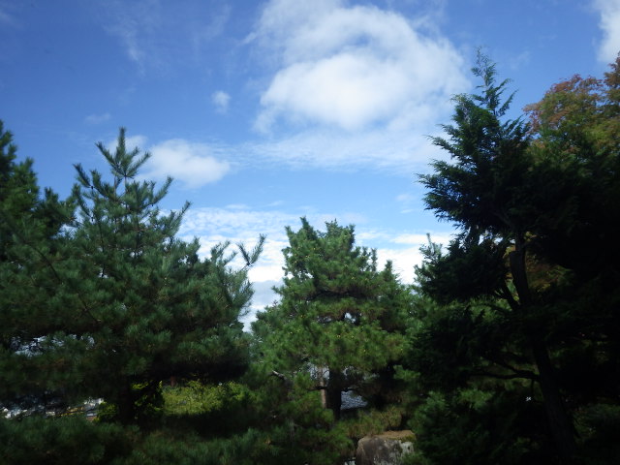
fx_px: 448
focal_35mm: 25
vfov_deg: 54.9
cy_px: 232
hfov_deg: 69.4
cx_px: 310
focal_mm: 4.5
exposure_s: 1/1250
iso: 125
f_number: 2.8
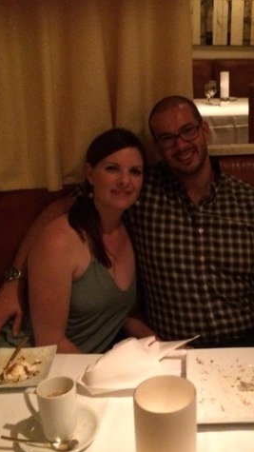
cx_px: 209
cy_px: 227
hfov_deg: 26.5
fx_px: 527
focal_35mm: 44
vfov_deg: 46.4
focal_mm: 4.12
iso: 1250
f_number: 2.2
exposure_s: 1/15
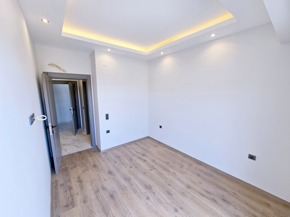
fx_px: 109
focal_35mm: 13
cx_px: 145
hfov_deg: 106.2
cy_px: 108
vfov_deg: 89.9
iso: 50
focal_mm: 2.2
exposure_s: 1/101
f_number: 2.2
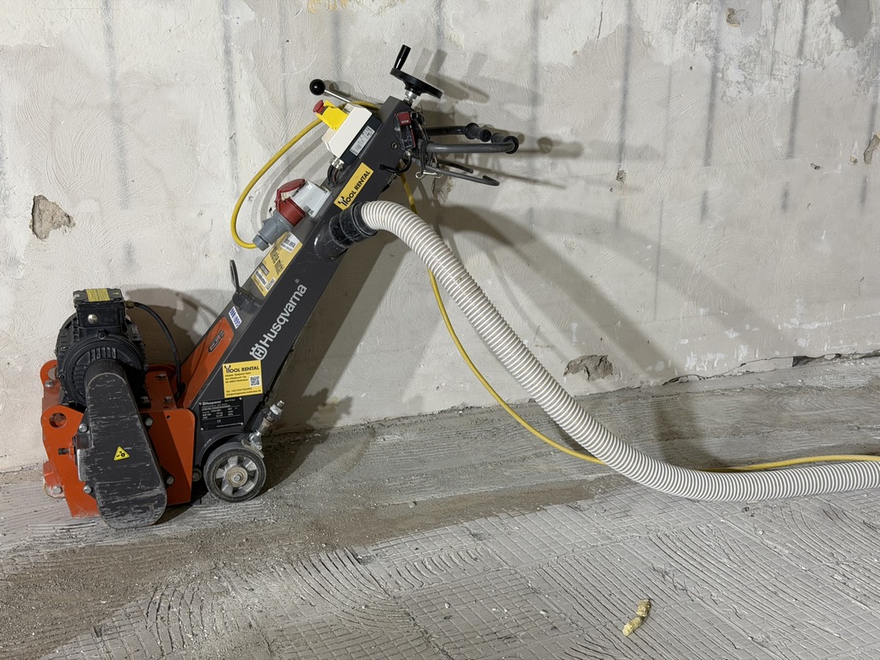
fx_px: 1220
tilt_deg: -17.3
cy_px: 330
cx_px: 440
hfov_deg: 39.7
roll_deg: +0.0
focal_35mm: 48
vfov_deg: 30.3
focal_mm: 6.76
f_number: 1.78
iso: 100
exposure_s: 1/50
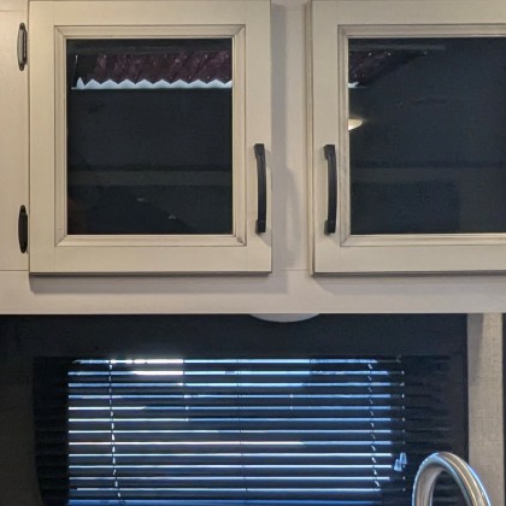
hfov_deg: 34.1
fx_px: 777
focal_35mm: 47
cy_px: 266
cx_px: 49
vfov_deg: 36.1
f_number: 2.2
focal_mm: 2.35
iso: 121
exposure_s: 1/91.9
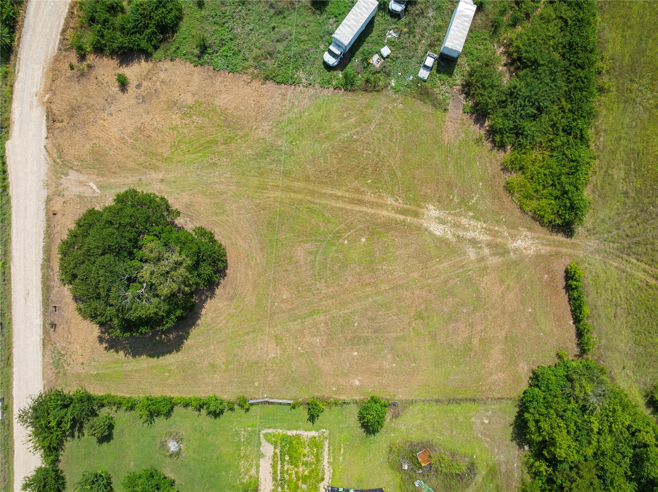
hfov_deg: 71.6
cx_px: 329
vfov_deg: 56.8
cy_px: 246
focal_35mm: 24
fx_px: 456
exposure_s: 1/240
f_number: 7.1
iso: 100
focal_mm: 12.29
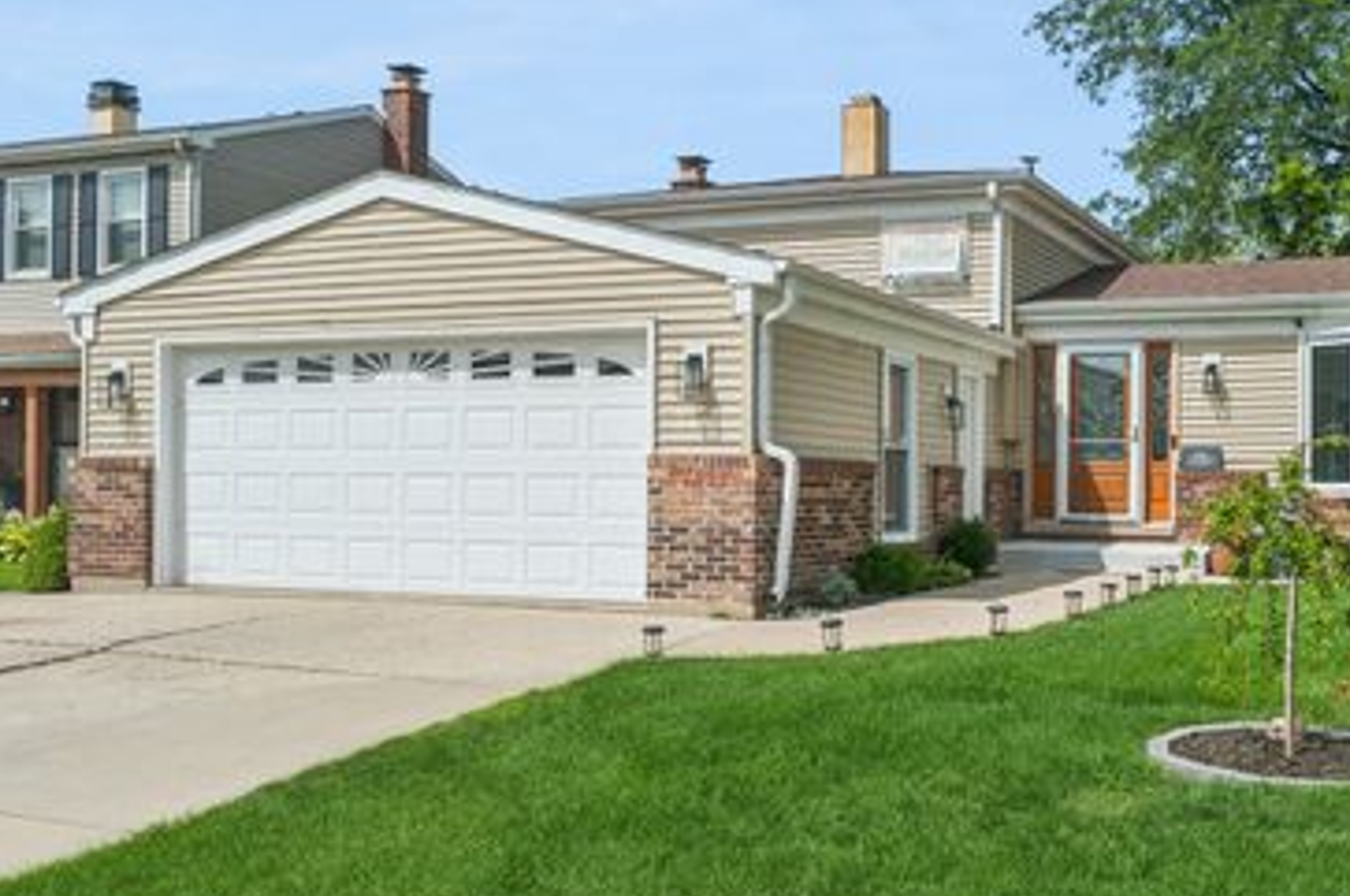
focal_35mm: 40
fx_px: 1498
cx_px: 922
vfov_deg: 33.1
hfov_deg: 47.6
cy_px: 318
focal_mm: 29
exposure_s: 1/2500
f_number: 8
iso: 400
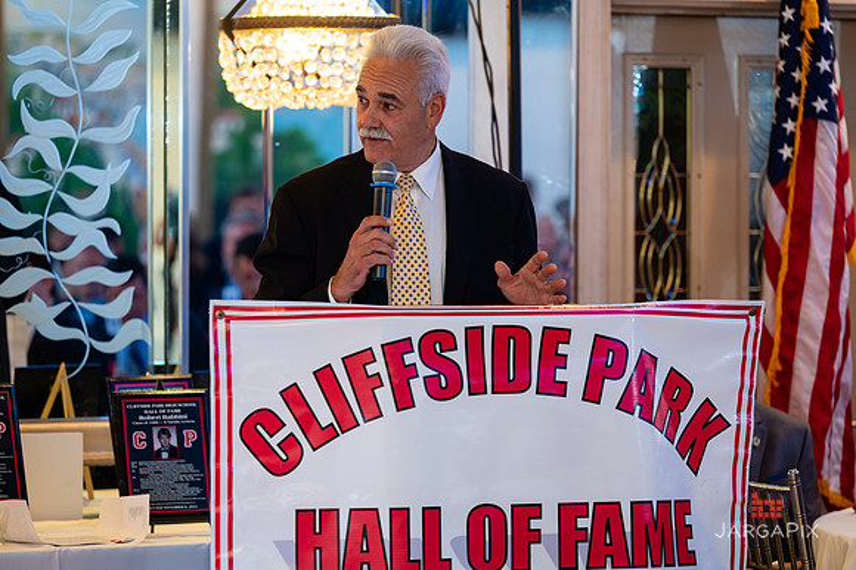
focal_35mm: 160
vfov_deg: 8.6
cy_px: 298
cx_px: 430
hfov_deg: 12.9
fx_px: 3799
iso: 1250
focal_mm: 150
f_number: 3.2
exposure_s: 1/125
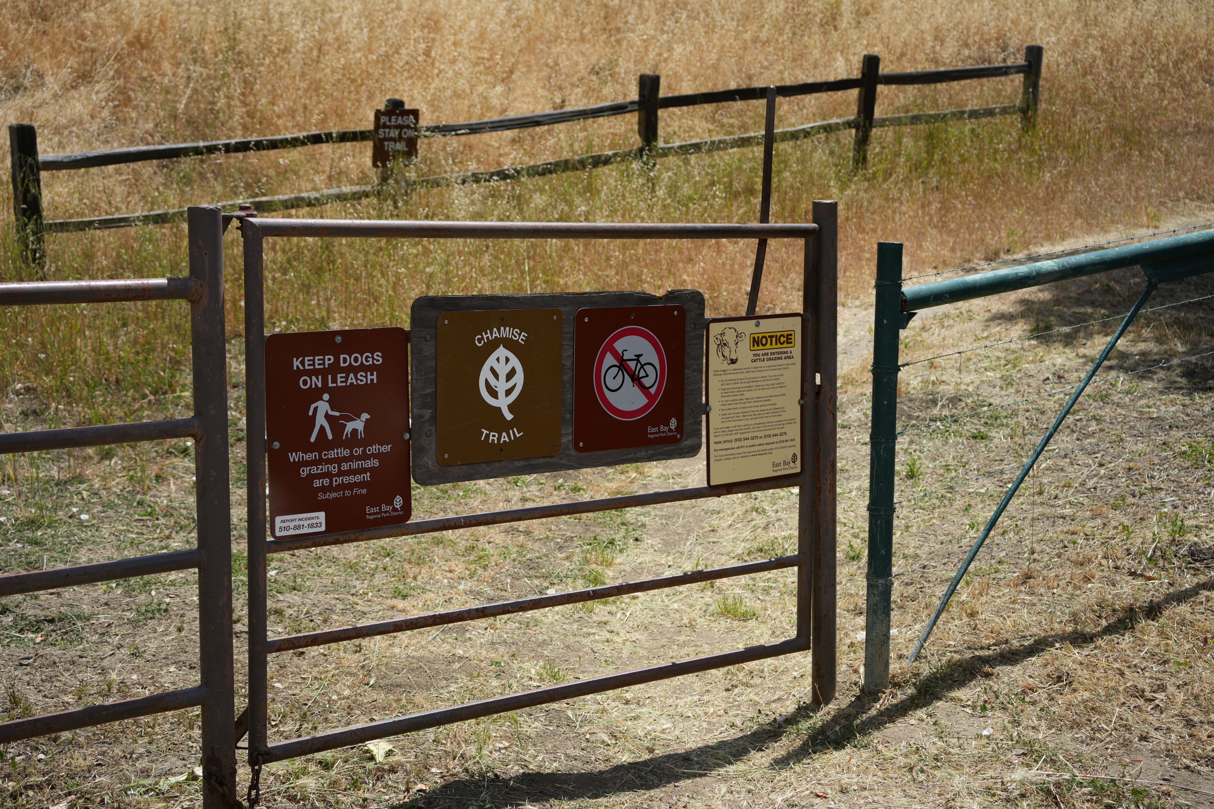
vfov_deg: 27.0
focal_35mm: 50
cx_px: 607
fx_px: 1686
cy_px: 404
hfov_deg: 39.6
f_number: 4.5
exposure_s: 1/1000
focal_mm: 50
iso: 160
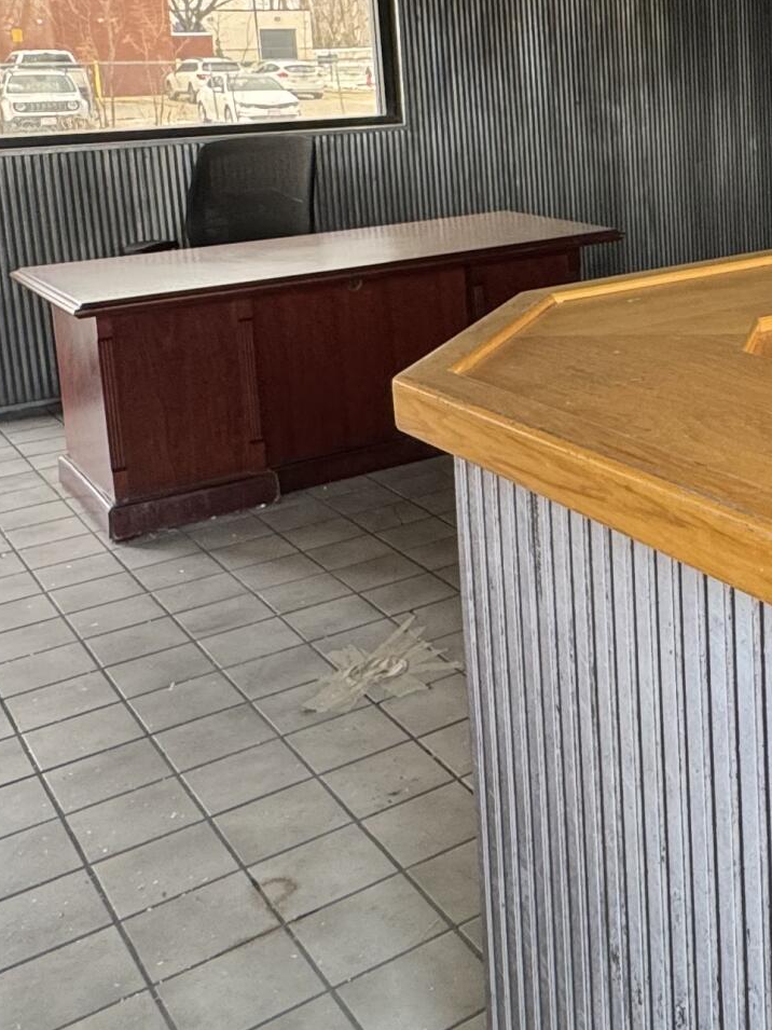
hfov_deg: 29.7
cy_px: 244
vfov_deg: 41.5
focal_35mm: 44
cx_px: 845
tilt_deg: -8.8
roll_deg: +1.0
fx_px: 1309
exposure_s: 1/99
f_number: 2.2
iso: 160
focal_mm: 2.22
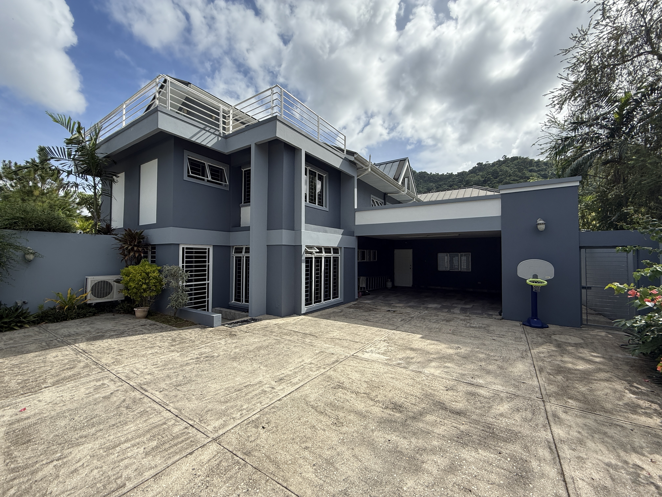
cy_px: 248
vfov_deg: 85.7
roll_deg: -0.5
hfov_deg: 102.1
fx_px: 268
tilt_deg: +1.9
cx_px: 331
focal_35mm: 14
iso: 50
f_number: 2.2
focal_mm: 2.22
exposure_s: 1/1211
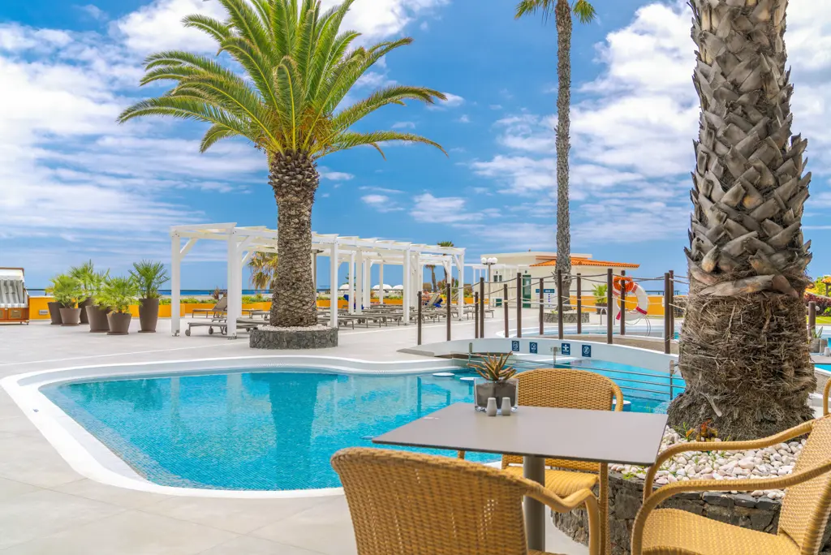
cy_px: 278
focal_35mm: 31
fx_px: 716
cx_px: 416
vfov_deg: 42.4
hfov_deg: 60.3
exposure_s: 1/320
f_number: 5.6
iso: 100
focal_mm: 31
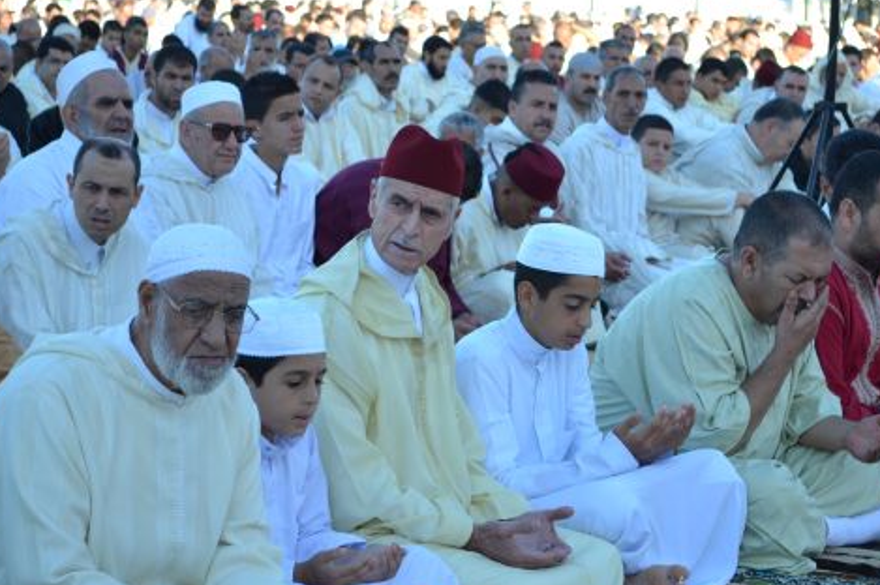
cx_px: 546
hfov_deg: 18.1
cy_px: 375
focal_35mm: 113
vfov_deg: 12.1
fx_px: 2752
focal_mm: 55
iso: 100
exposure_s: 1/125
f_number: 5.6
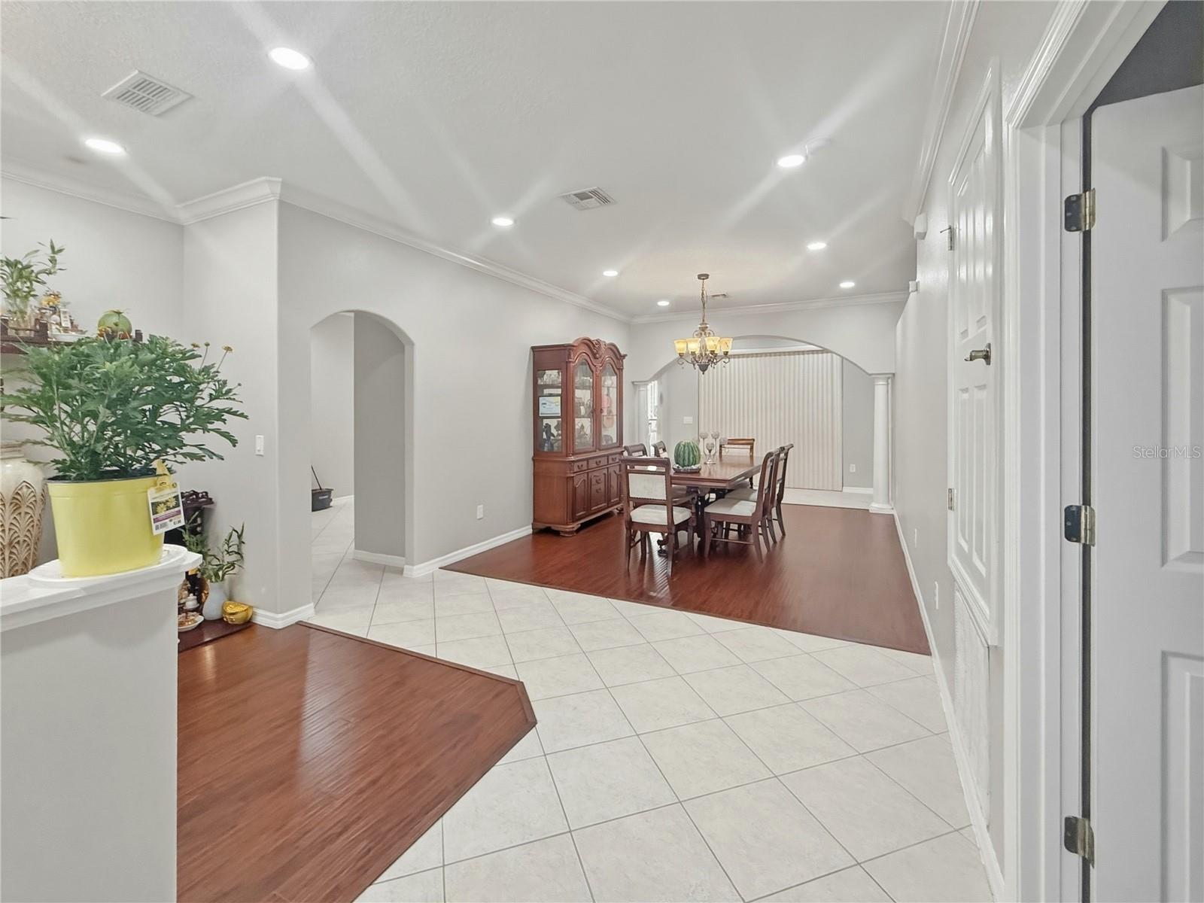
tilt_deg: -4.6
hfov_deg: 102.1
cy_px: 452
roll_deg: -0.9
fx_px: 487
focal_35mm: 14
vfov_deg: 85.7
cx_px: 602
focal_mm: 2.2
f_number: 2.2
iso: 320
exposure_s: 1/120
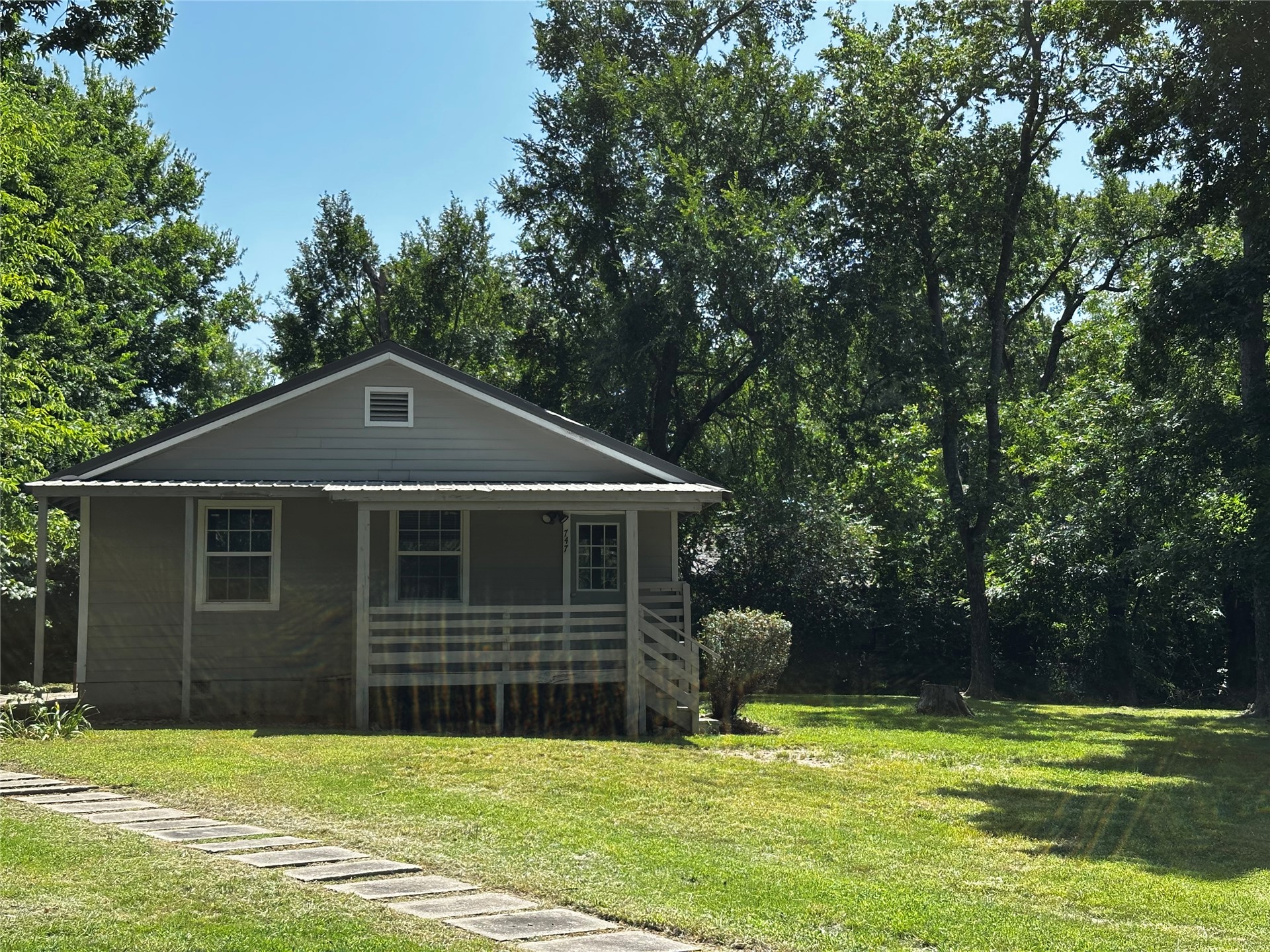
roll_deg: -0.1
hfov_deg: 39.7
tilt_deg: +7.1
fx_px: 1761
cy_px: 476
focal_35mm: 48
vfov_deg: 30.3
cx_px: 635
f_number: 1.78
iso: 64
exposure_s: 1/1414
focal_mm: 6.86
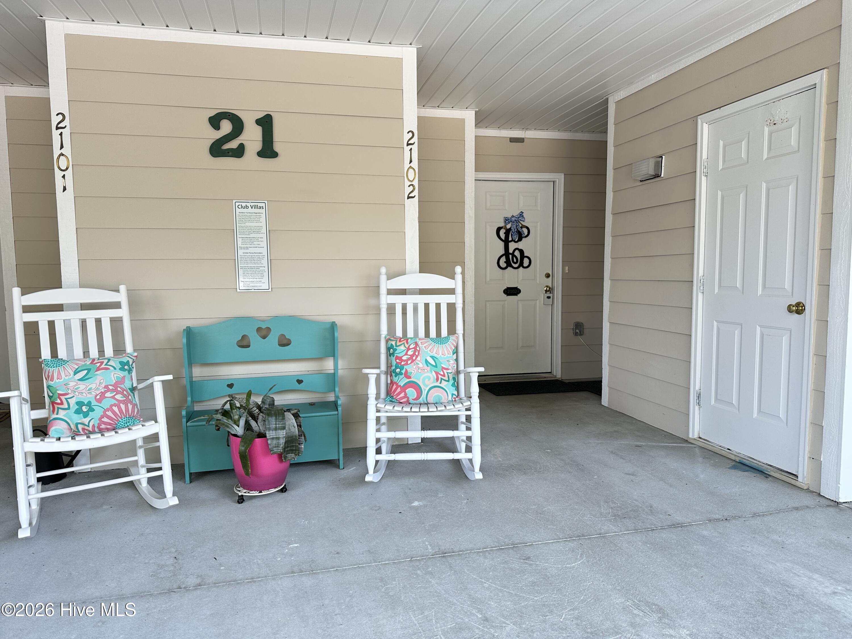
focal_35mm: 24
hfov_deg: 71.6
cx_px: 426
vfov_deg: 56.8
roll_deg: +0.5
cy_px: 320
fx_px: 591
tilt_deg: -4.8
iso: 80
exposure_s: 1/121
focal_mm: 6.86
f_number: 1.78
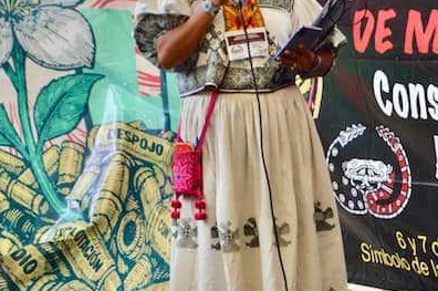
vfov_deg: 7.7
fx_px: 2152
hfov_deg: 11.6
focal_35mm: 177
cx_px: 314
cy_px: 115
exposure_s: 1/100
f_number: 5.6
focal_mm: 55
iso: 400
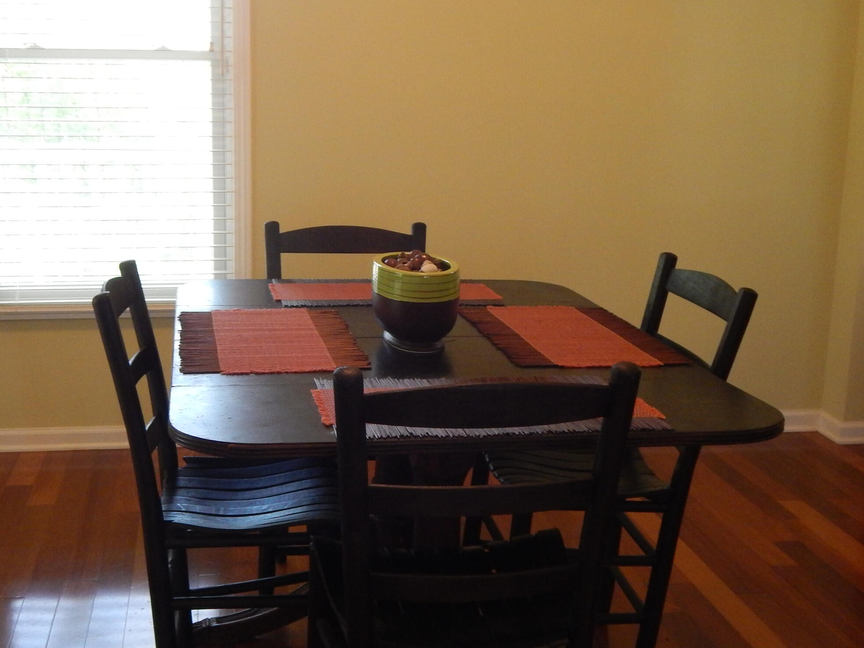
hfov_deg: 40.3
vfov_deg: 30.9
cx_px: 363
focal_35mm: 47
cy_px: 310
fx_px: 1173
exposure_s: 1/50
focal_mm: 5.6
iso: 400
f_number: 3.2
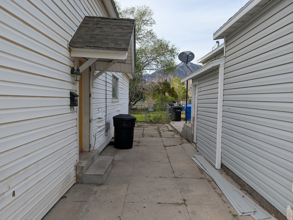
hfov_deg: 71.5
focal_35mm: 24
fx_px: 203
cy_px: 110
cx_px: 146
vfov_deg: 56.9
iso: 29
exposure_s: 1/598
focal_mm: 6.9
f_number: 1.68
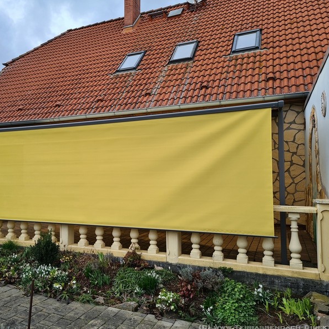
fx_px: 333
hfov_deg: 52.0
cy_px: 165
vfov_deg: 52.5
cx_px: 123
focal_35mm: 31
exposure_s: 1/656
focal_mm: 5.4
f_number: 1.8
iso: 50
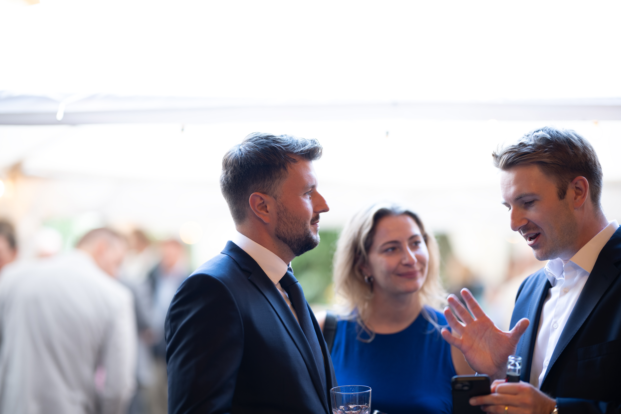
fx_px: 1466
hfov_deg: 23.9
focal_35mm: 85
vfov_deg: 16.1
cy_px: 207
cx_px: 310
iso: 200
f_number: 1.4
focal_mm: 85
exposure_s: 1/100
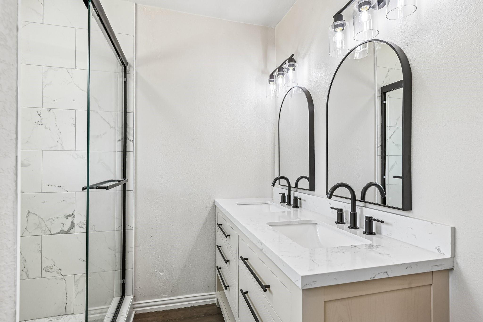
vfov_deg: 67.4
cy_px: 161
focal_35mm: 18
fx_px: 241
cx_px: 242
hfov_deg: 90.0
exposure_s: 1/100
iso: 400
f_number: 8
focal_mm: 18
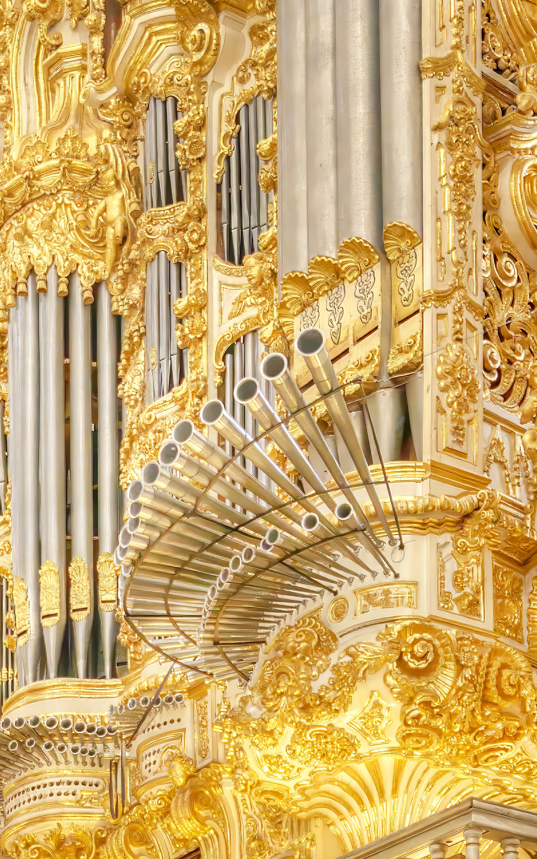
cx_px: 85
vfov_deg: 15.7
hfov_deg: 10.0
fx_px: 3067
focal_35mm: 131
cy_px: 70
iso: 1250
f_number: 6.3
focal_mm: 40
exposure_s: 1/30
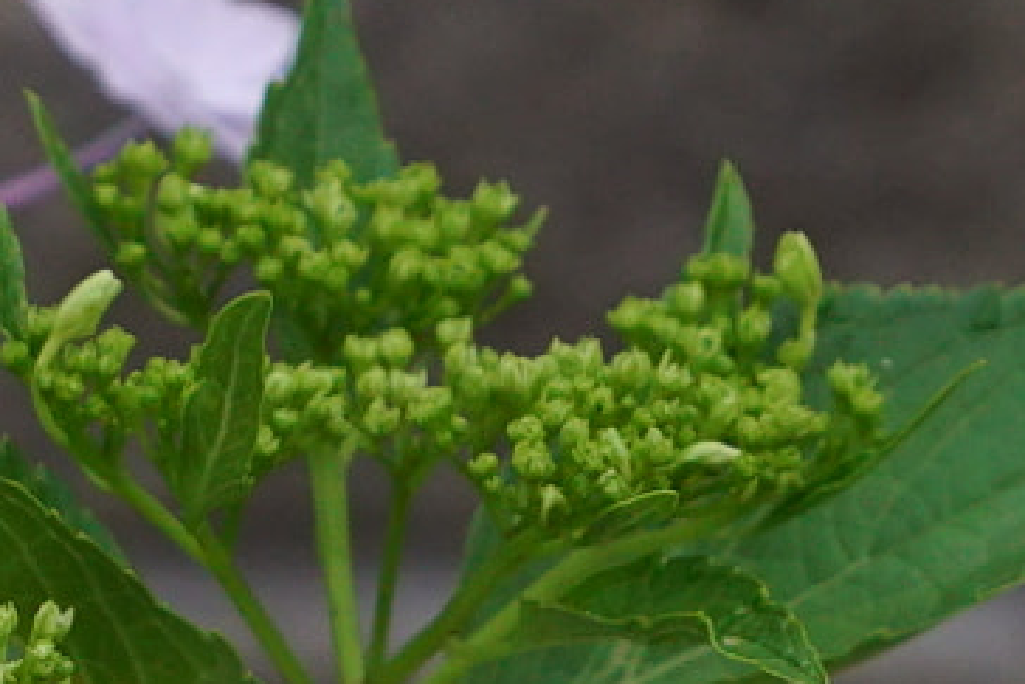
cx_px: 180
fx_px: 18428
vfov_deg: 2.1
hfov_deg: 3.2
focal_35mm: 647
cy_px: 1140
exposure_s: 1/50
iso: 1600
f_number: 6.3
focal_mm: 115
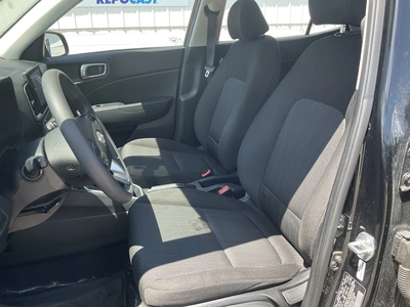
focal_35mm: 29
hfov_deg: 61.7
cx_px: 205
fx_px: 343
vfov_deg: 48.2
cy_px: 154
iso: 20
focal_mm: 3
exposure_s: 1/122
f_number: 1.8
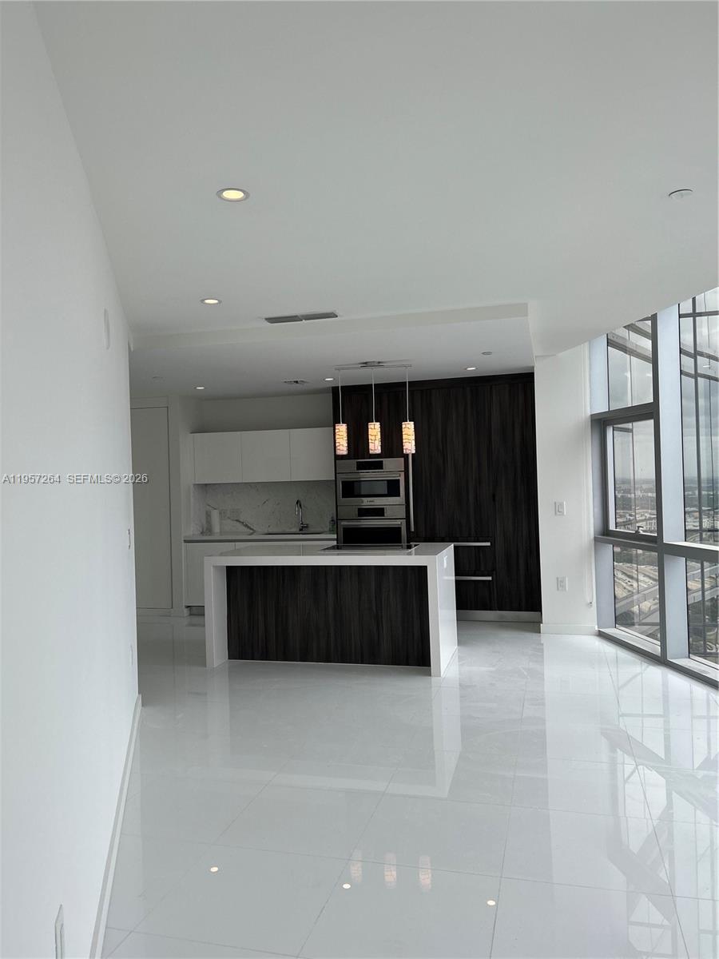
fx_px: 720
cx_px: 360
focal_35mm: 26
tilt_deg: +3.3
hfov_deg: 53.1
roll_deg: +2.8
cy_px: 480
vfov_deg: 67.3
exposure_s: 1/471
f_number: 1.5
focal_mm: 5.7
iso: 50
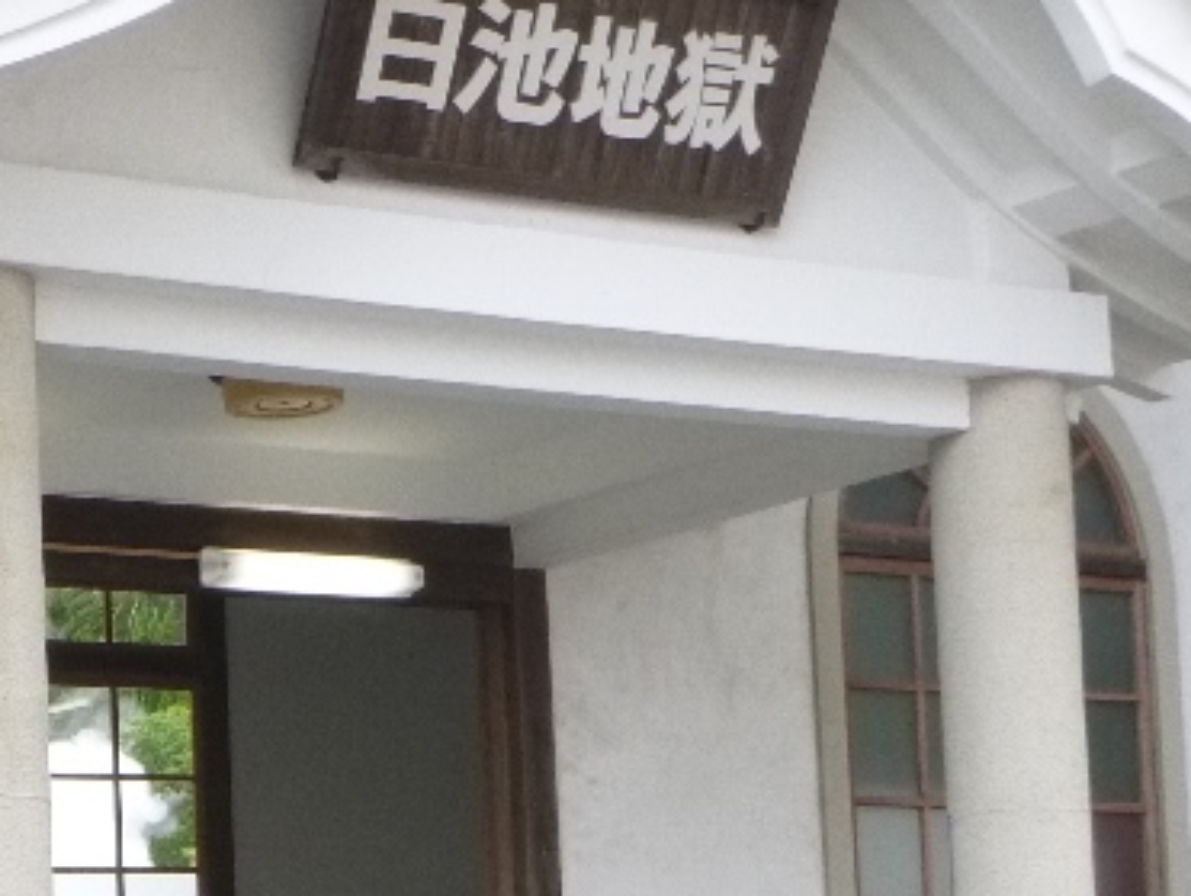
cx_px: -71
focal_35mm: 91
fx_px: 3134
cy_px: 854
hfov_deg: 20.6
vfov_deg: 16.0
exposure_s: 1/60
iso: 200
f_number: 4.3
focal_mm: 5.9
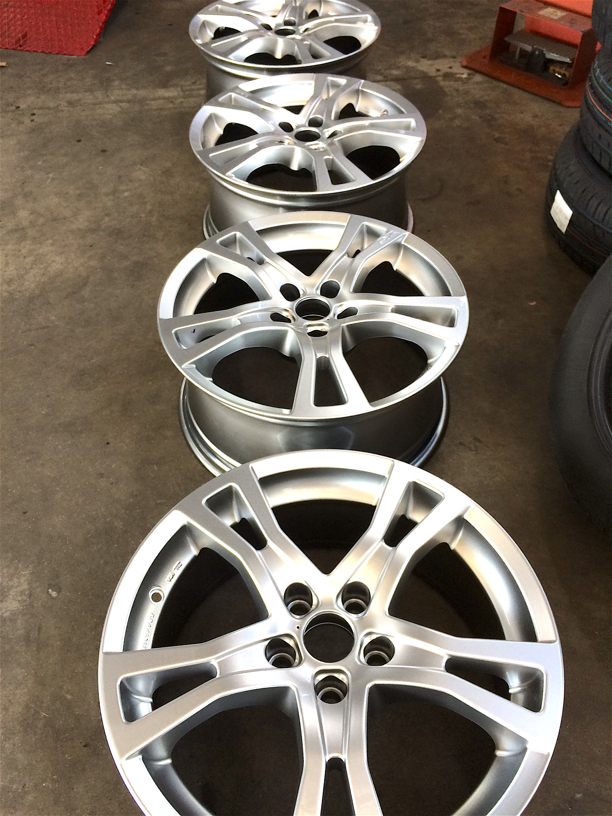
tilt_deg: -52.6
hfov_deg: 48.2
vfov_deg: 61.7
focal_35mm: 29
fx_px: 684
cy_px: 408
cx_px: 306
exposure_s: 1/40
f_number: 2.2
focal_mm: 4.15
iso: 40
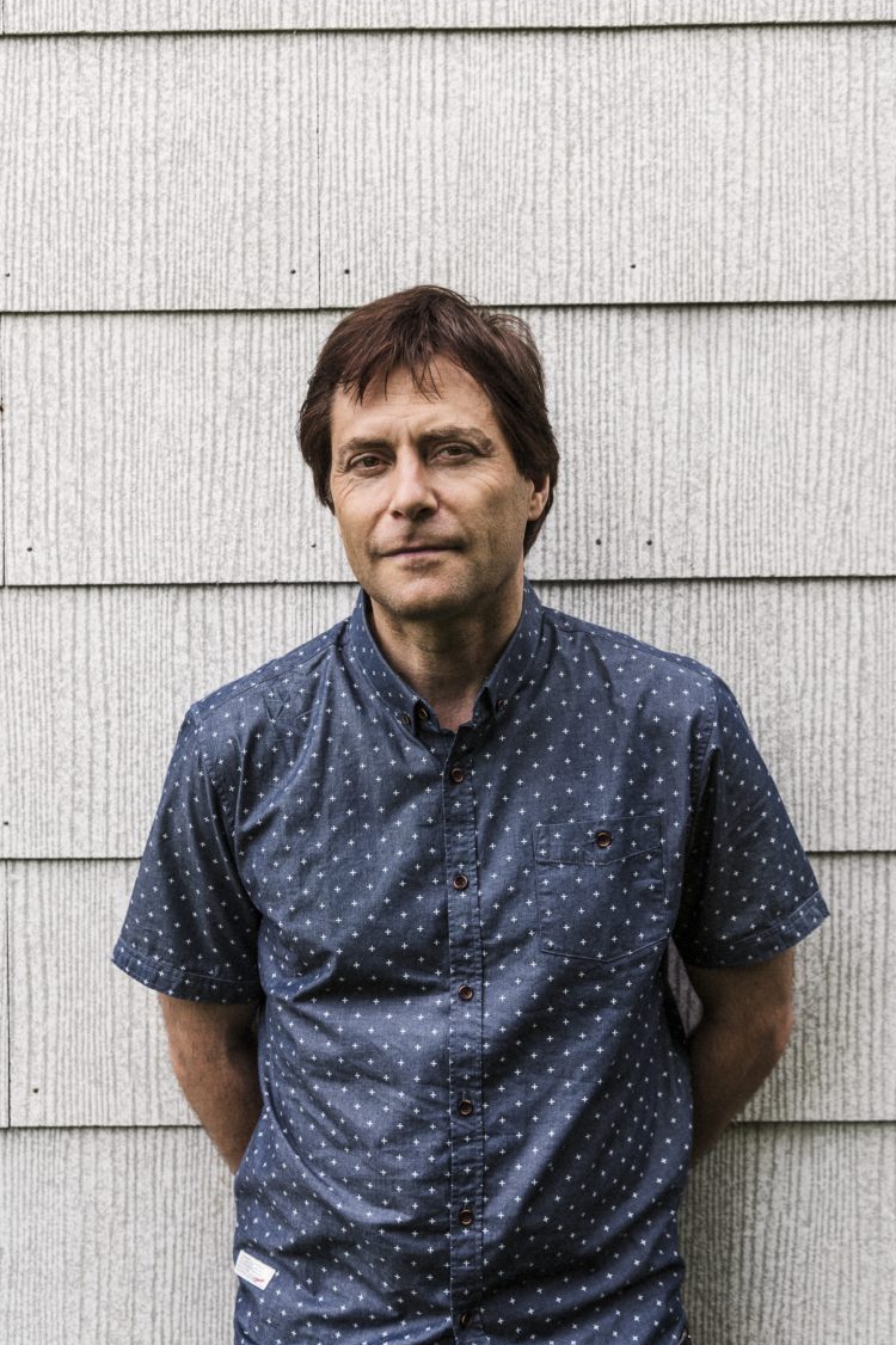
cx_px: 440
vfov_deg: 43.6
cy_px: 679
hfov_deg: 29.8
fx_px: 1681
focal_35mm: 45
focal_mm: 44
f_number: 5.6
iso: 400
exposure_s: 1/250
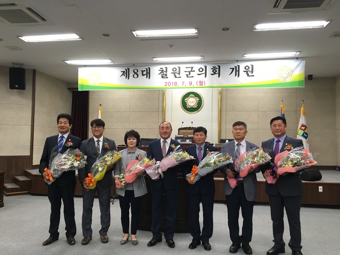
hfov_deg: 61.7
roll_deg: -1.5
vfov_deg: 48.2
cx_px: 170
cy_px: 128
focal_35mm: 29
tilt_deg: +2.2
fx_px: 285
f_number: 2.2
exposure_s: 1/30
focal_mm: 4.15
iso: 32
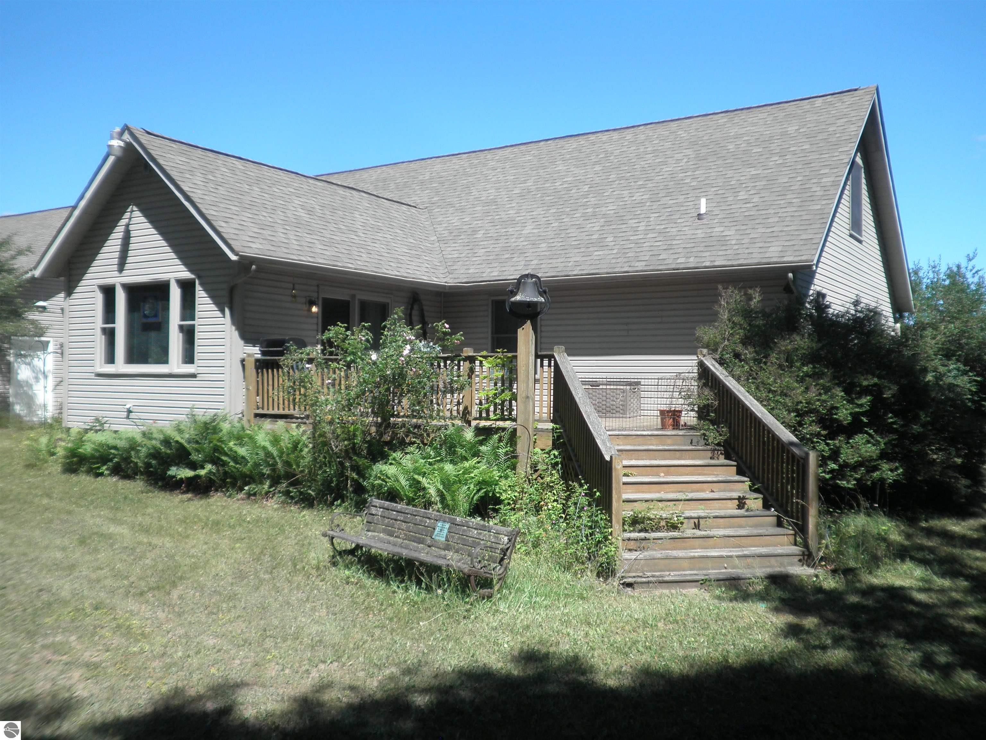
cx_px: 493
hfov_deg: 58.4
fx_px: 883
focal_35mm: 31
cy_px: 370
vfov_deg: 45.4
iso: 64
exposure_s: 1/640
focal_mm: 5.5
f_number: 2.8
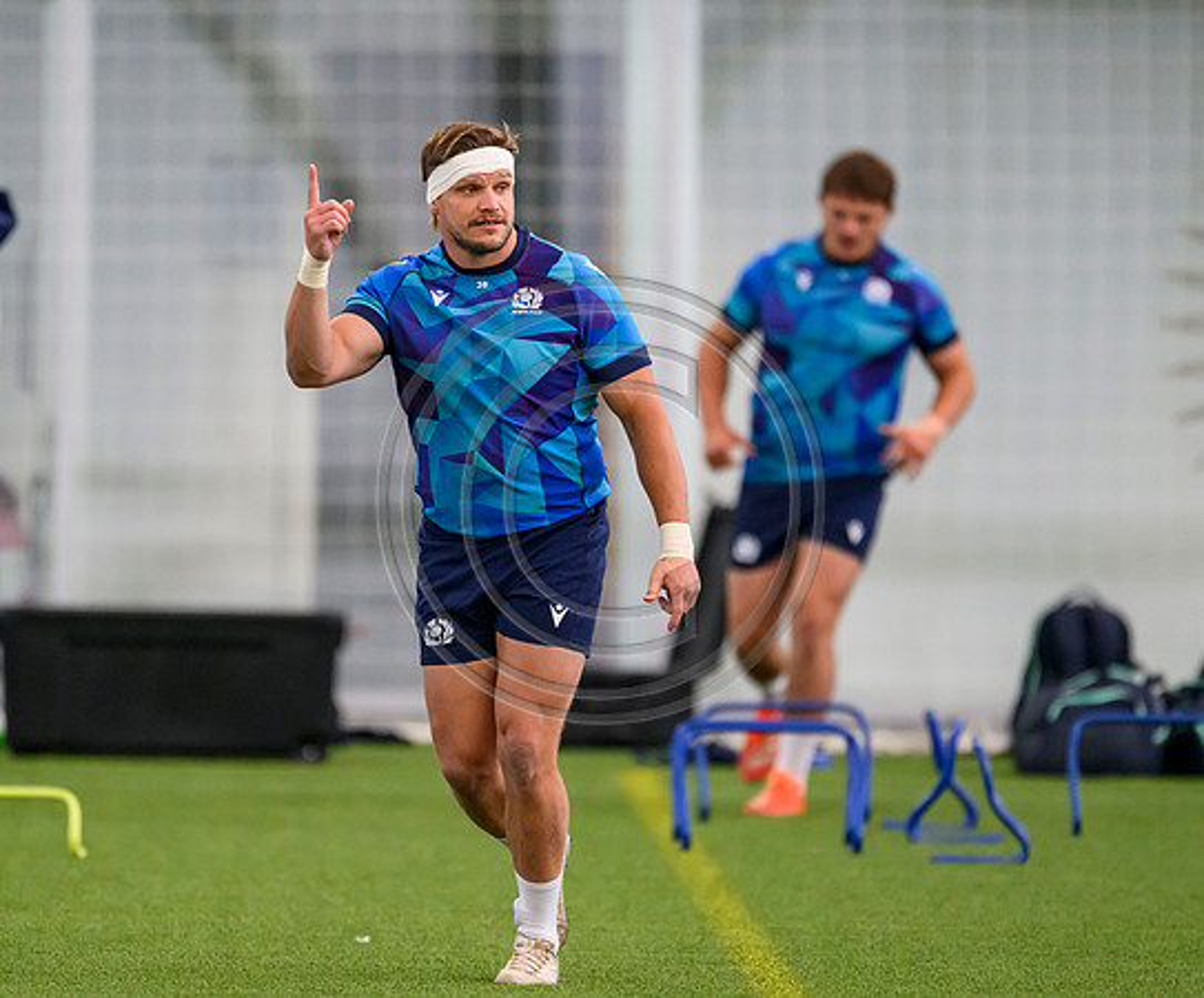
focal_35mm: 703
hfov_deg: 2.7
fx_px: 25417
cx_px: 516
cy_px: 463
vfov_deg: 2.2
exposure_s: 1/1250
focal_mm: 560
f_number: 4
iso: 6400
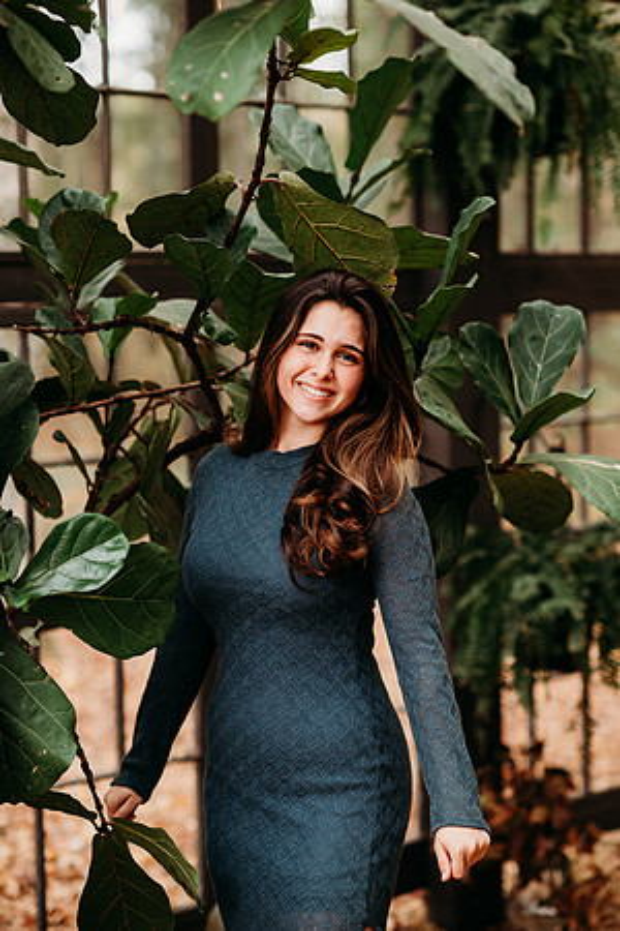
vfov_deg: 23.9
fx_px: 2196
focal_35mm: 85
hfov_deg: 16.1
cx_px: 310
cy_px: 466
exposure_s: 1/320
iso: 400
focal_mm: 85
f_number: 2.2
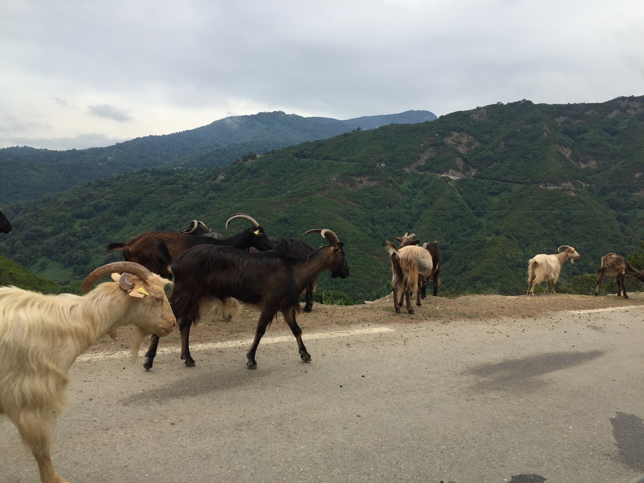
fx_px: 540
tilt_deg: -5.6
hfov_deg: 61.7
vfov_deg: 48.2
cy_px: 242
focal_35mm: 29
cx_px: 322
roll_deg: -5.1
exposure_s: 1/824
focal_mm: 4.15
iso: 32
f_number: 2.2
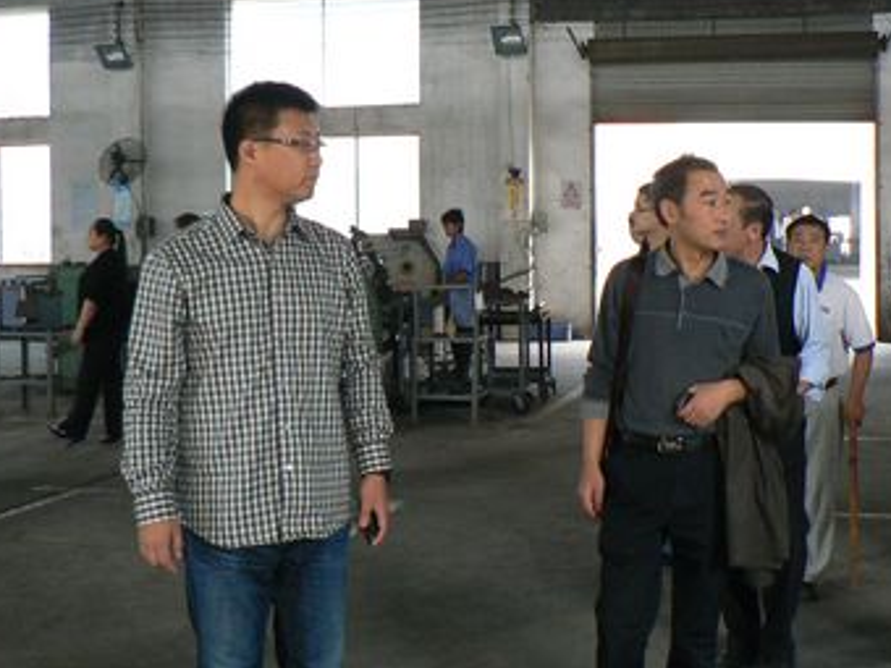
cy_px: 324
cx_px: 577
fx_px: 1364
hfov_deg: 35.9
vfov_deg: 27.5
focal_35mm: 53
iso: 200
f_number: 2.8
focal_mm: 6
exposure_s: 1/30
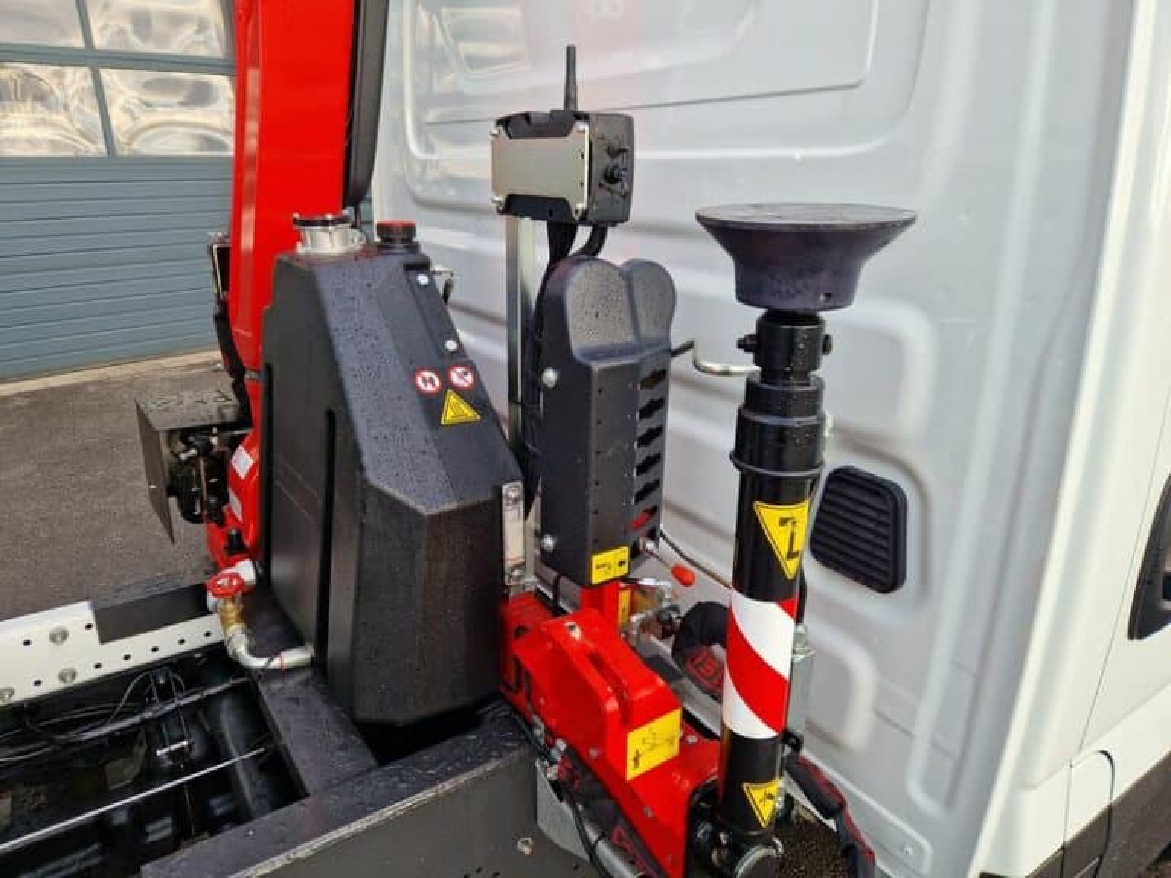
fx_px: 778
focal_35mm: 23
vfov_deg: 58.9
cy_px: 439
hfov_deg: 73.9
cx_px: 586
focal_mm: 5.4
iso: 50
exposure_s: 1/1538
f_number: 1.8
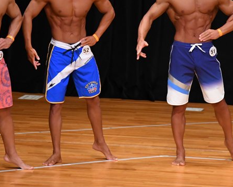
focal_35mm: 438
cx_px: 53
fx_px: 3022
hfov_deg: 4.4
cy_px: 64
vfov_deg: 3.5
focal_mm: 180
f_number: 5.6
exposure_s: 1/400
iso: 4000
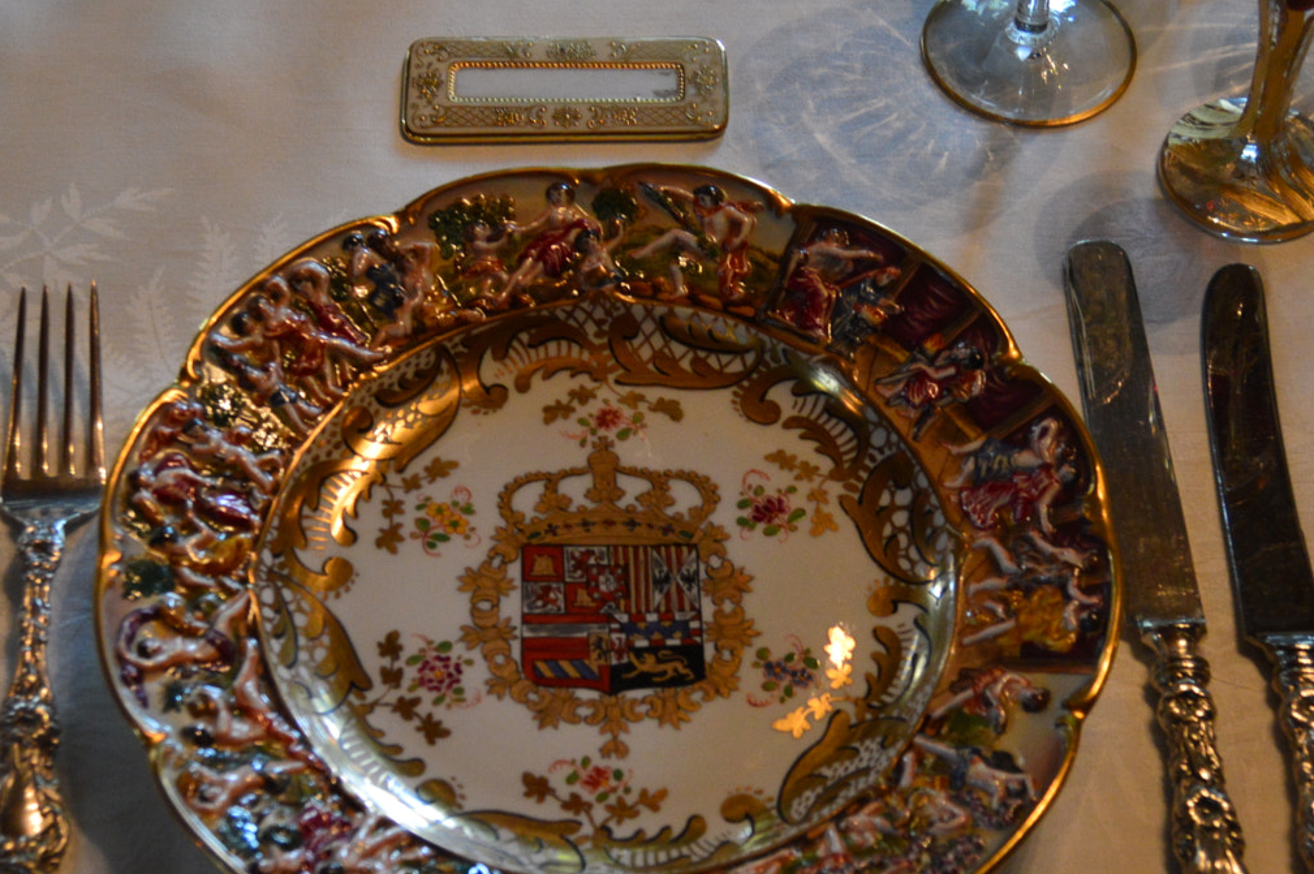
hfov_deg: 28.9
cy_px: 483
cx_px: 664
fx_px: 2553
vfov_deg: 19.4
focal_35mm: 70
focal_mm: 23
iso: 800
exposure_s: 1/15
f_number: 3.8
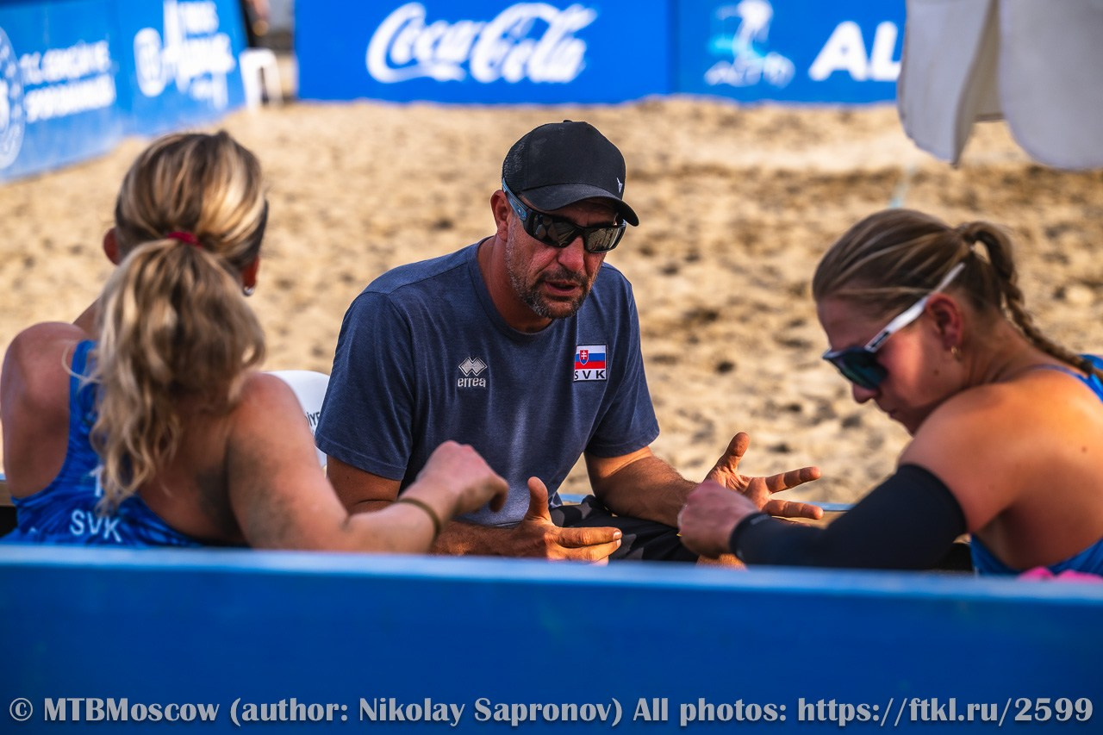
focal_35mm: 94
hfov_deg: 21.7
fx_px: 2879
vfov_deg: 14.5
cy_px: 368
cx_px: 552
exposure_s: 1/1600
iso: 125
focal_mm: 94
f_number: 3.5
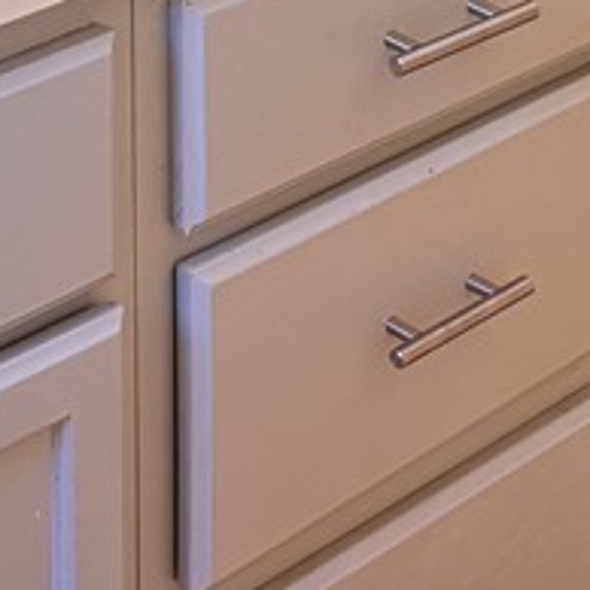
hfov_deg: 15.2
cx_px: -18
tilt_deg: -12.0
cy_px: -550
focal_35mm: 112
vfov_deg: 13.5
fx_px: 2160
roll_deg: +0.5
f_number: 1.78
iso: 500
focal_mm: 6.76
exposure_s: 1/60
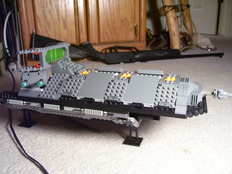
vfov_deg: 41.8
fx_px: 228
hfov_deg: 54.0
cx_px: 116
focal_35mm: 34
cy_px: 87
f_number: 2.7
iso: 160
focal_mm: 5.6
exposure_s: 1/10
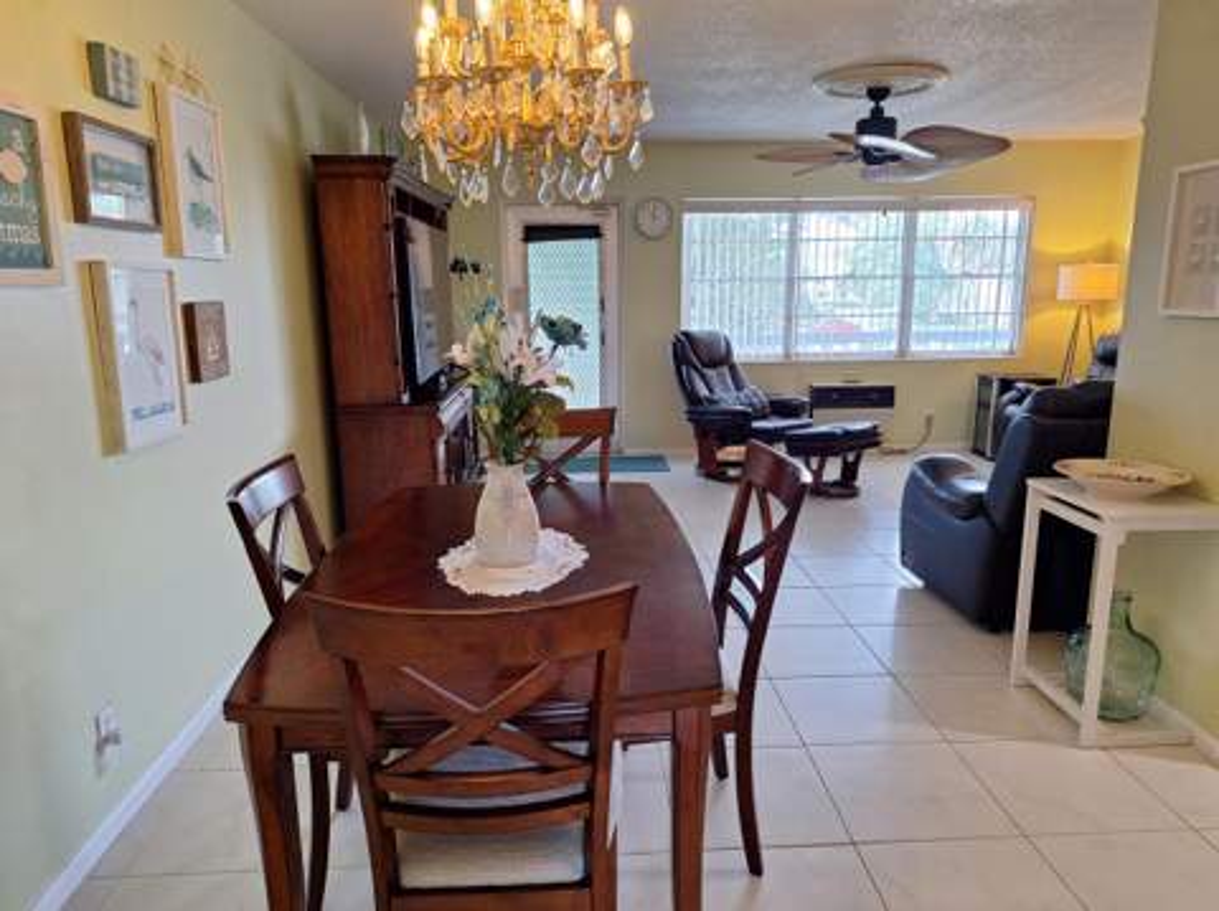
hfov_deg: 74.0
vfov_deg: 58.8
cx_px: 610
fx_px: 809
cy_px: 456
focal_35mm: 23
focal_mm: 5.54
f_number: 1.8
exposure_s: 1/40
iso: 80
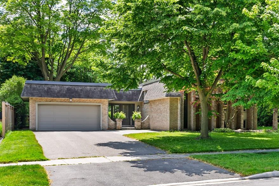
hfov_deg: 45.4
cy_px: 99
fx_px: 333
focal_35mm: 43
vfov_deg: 31.2
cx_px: 147
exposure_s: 1/40
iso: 400
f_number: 10
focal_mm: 37
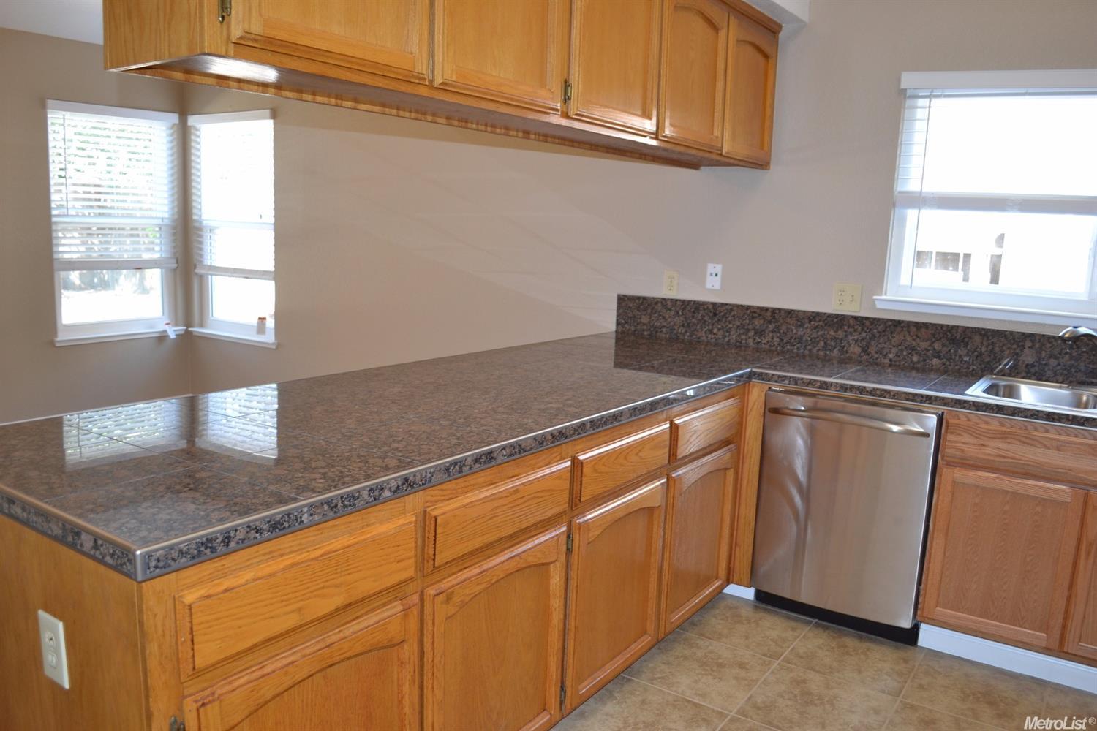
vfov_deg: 47.9
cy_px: 366
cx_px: 548
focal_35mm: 27
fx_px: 823
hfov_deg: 67.4
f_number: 4
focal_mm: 18
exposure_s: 1/60
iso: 400
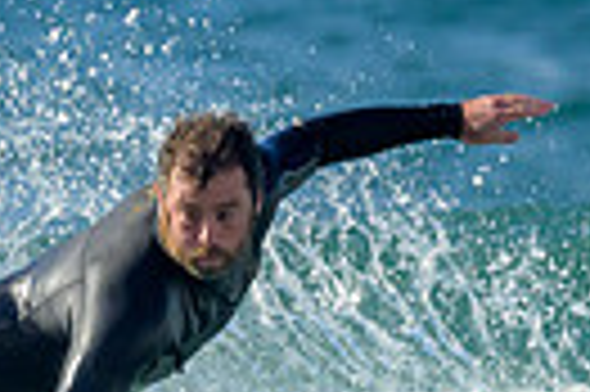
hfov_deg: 0.4
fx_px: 79960
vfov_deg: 0.3
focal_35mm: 4885
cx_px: -236
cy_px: 785
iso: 560
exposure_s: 1/2000
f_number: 6.3
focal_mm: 800
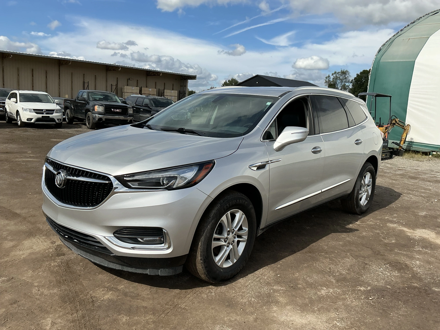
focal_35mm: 28
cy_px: 165
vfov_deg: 49.7
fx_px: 356
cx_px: 220
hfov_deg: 63.4
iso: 25
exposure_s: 1/2227
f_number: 1.8
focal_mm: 3
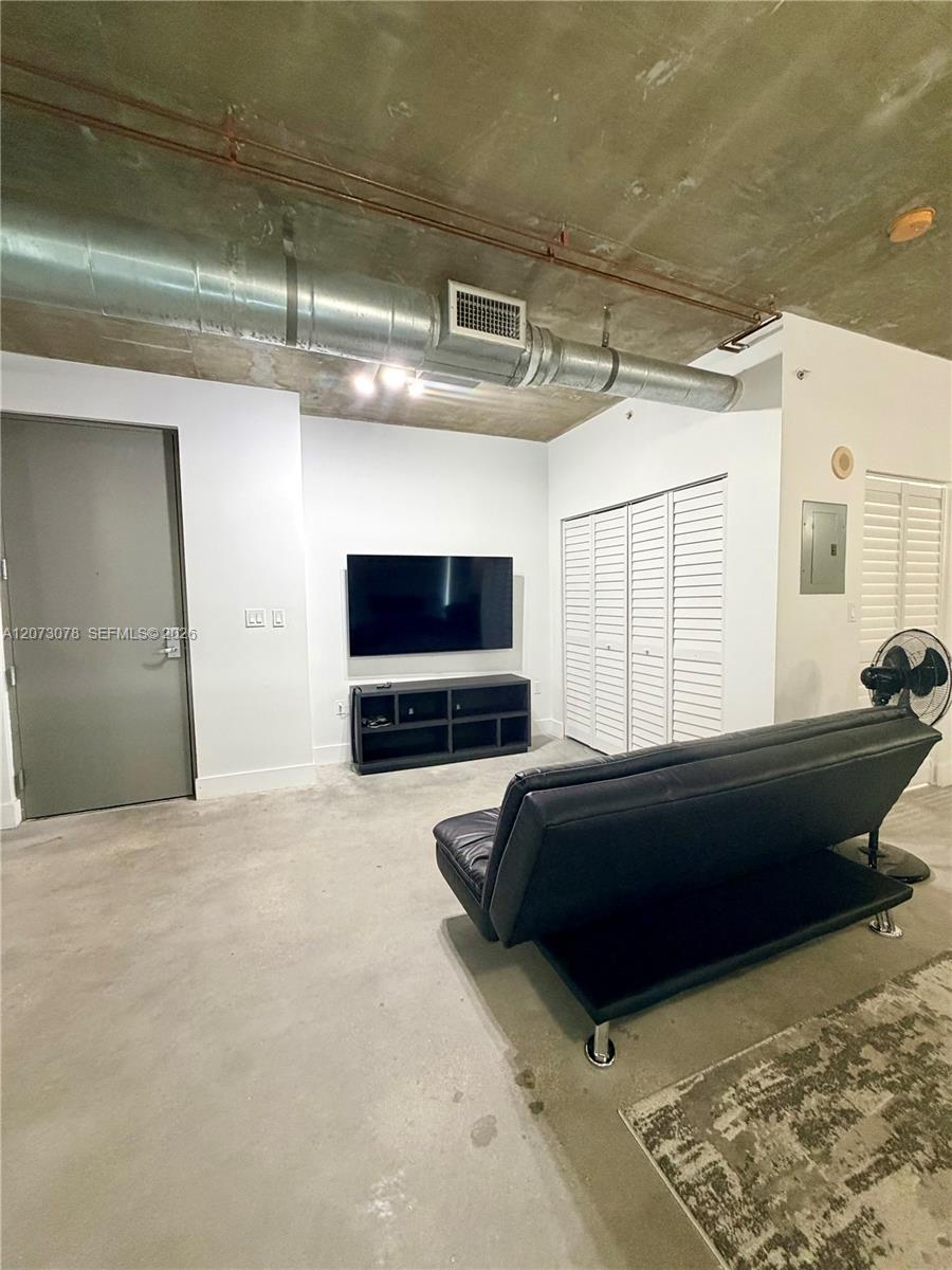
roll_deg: +1.3
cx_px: 476
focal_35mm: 14
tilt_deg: -2.5
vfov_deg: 102.1
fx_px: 513
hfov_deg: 85.7
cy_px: 635
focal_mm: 2.22
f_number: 2.2
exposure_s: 1/60
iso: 400
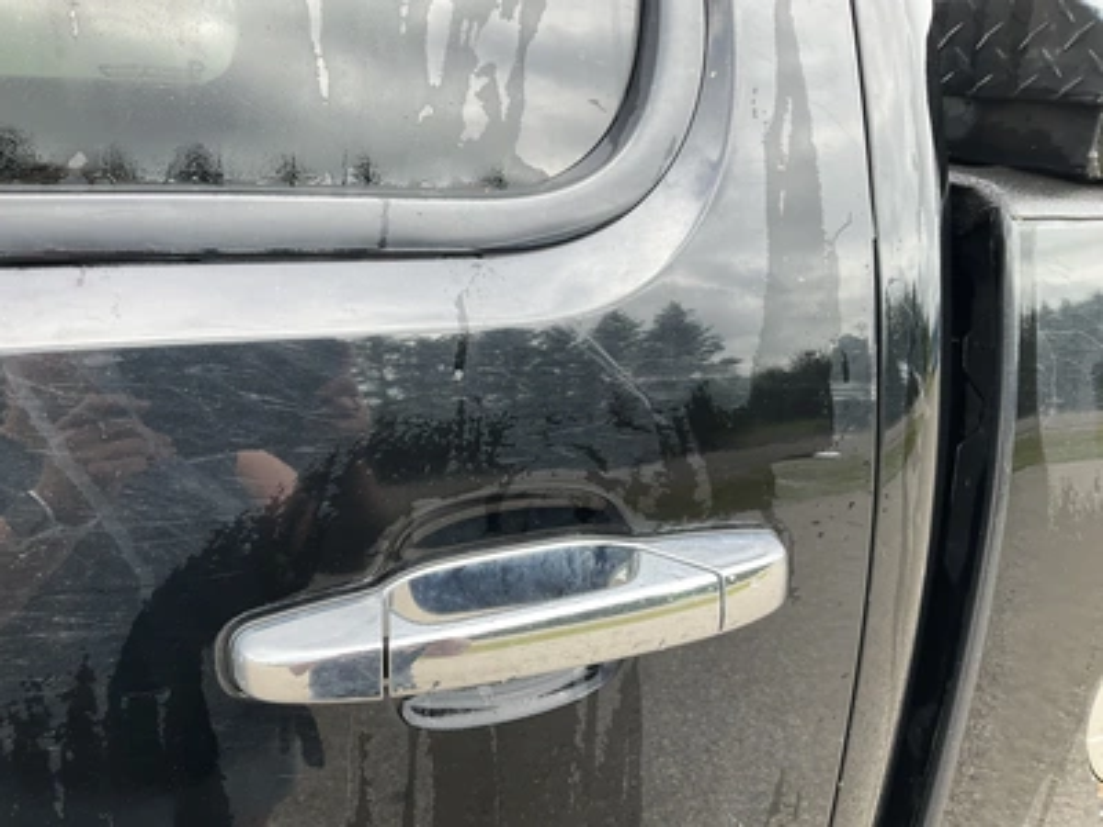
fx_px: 924
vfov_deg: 48.2
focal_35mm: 29
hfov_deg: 61.7
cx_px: 552
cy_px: 414
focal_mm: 3
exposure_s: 1/256
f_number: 1.8
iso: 25
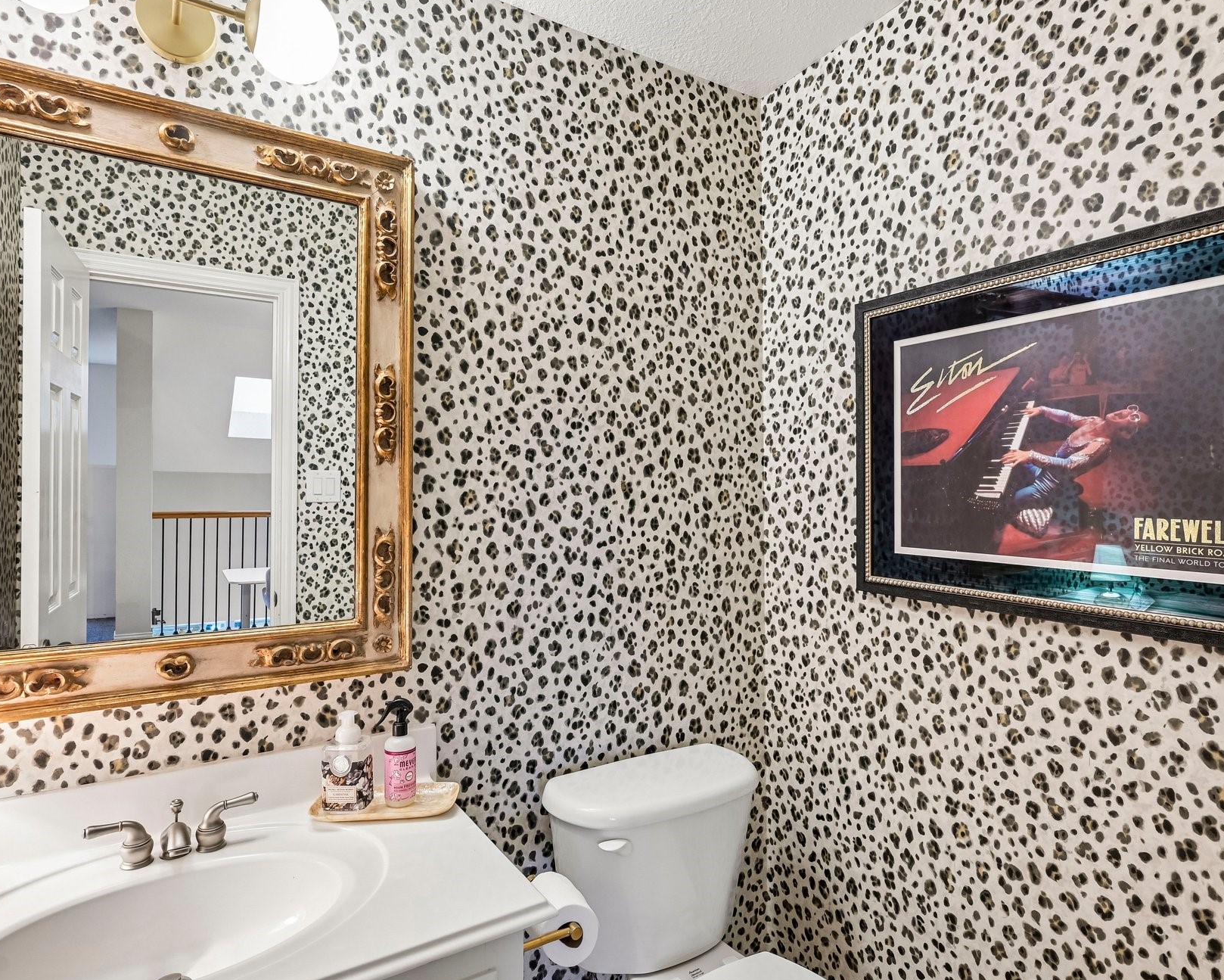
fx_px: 688
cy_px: 501
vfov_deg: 70.9
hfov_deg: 83.2
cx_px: 584
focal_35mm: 19
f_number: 8
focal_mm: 16
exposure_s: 1/4
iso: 400
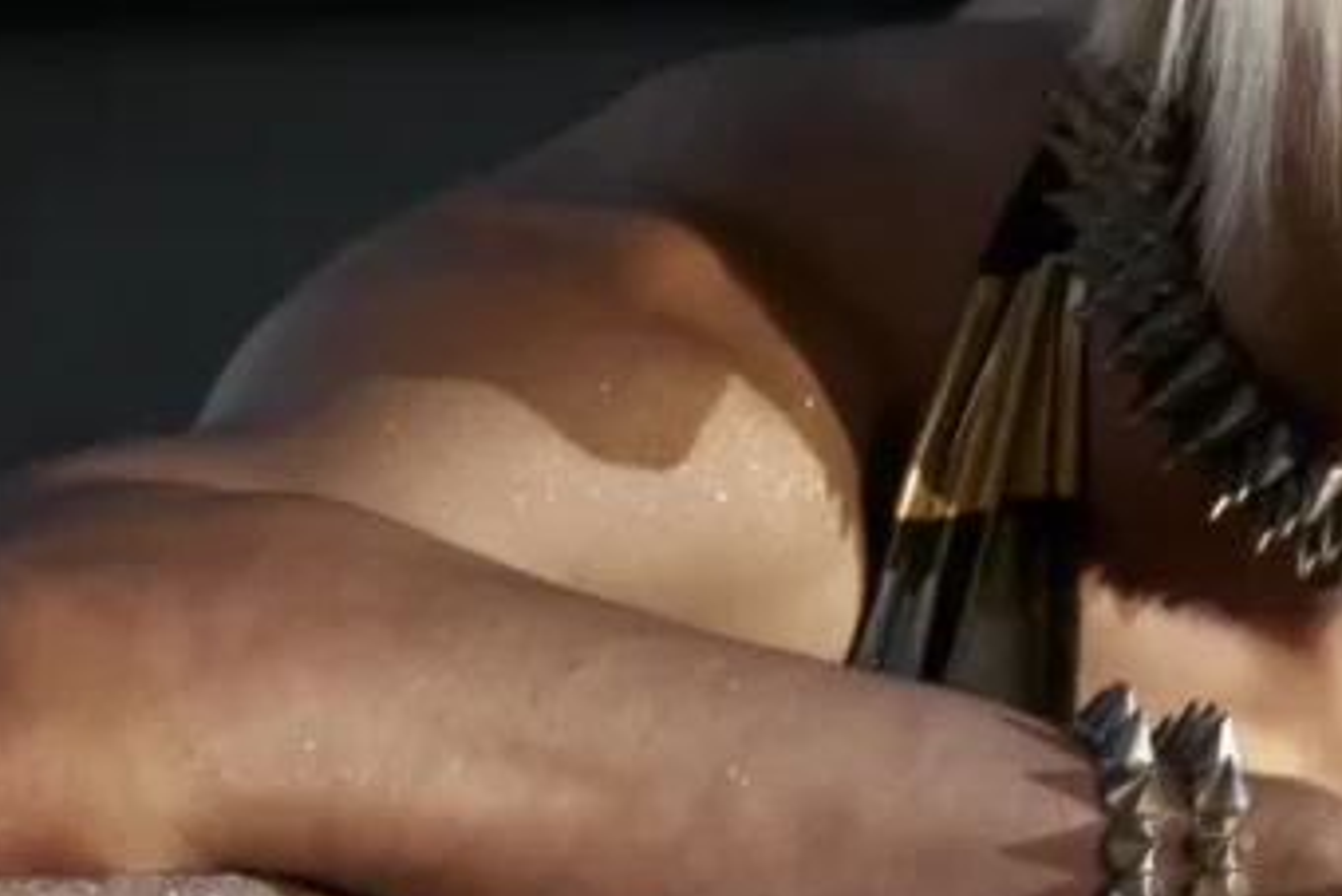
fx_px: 17005
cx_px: 1610
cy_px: 334
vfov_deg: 3.0
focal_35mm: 456
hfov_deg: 4.5
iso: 320
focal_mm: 97
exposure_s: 1/125
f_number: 5.6
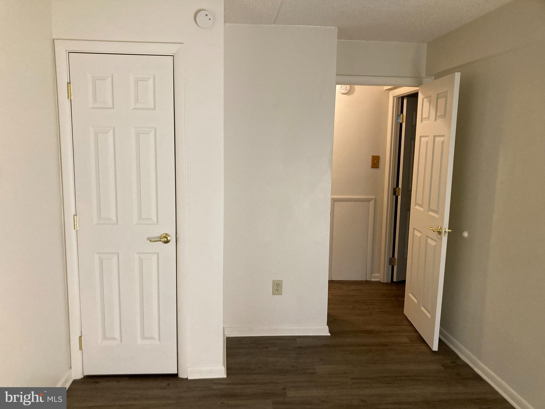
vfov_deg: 49.7
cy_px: 204
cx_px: 272
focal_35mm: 28
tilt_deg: -8.2
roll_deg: -1.4
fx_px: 441
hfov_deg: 63.4
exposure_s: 1/60
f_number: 1.8
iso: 160
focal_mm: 3.99
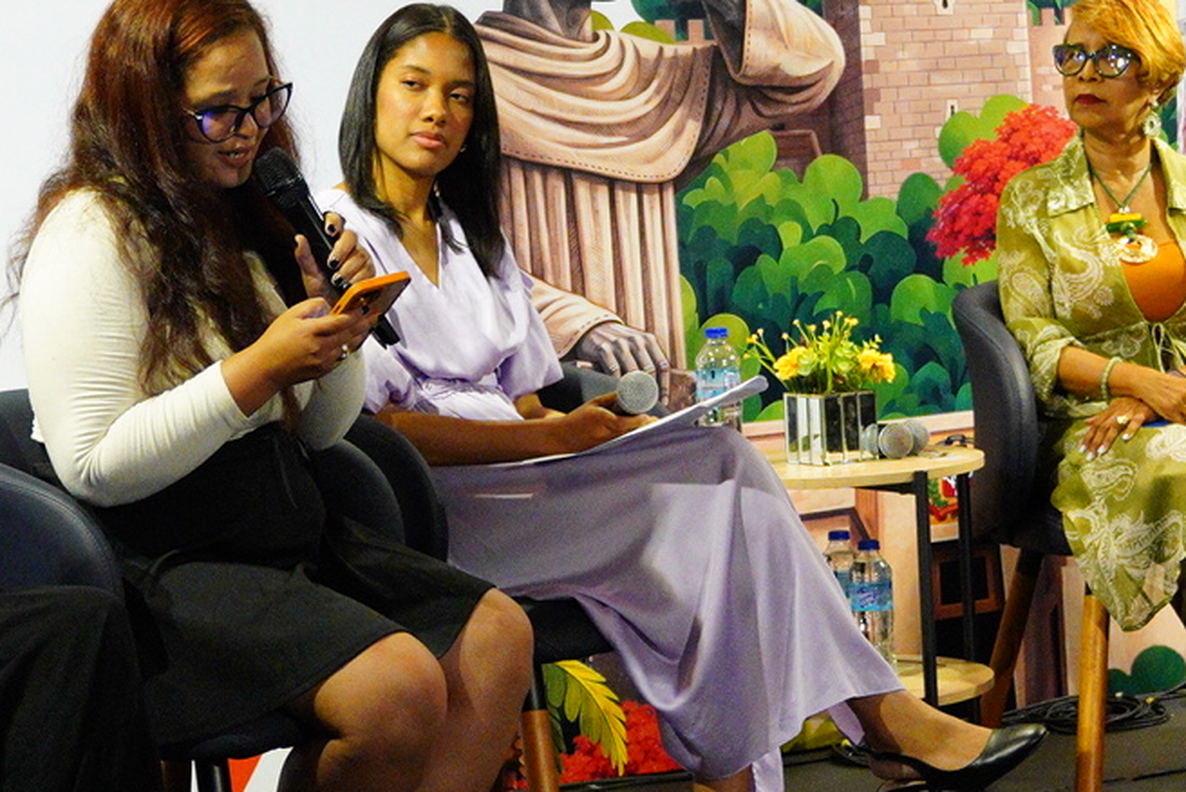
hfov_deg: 19.2
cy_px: 163
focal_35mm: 106
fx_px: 3493
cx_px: 714
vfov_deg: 12.9
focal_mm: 29
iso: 5000
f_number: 2.8
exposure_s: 1/500
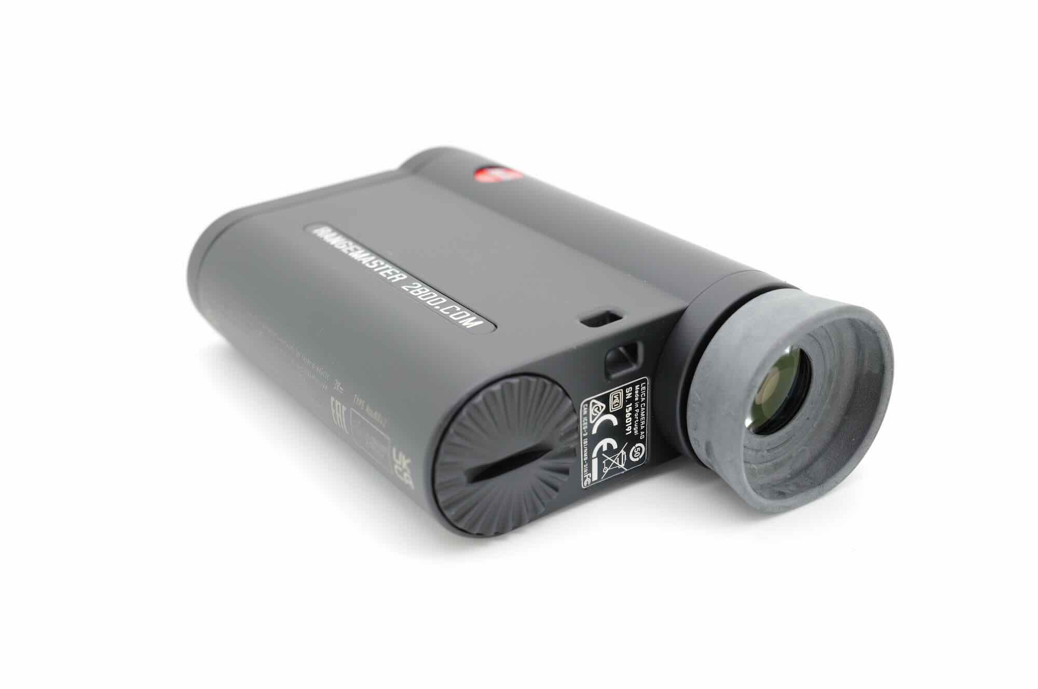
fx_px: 1238
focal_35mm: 43
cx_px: 519
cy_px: 344
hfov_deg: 45.5
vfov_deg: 31.1
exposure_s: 1/60
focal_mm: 43
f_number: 9
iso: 800
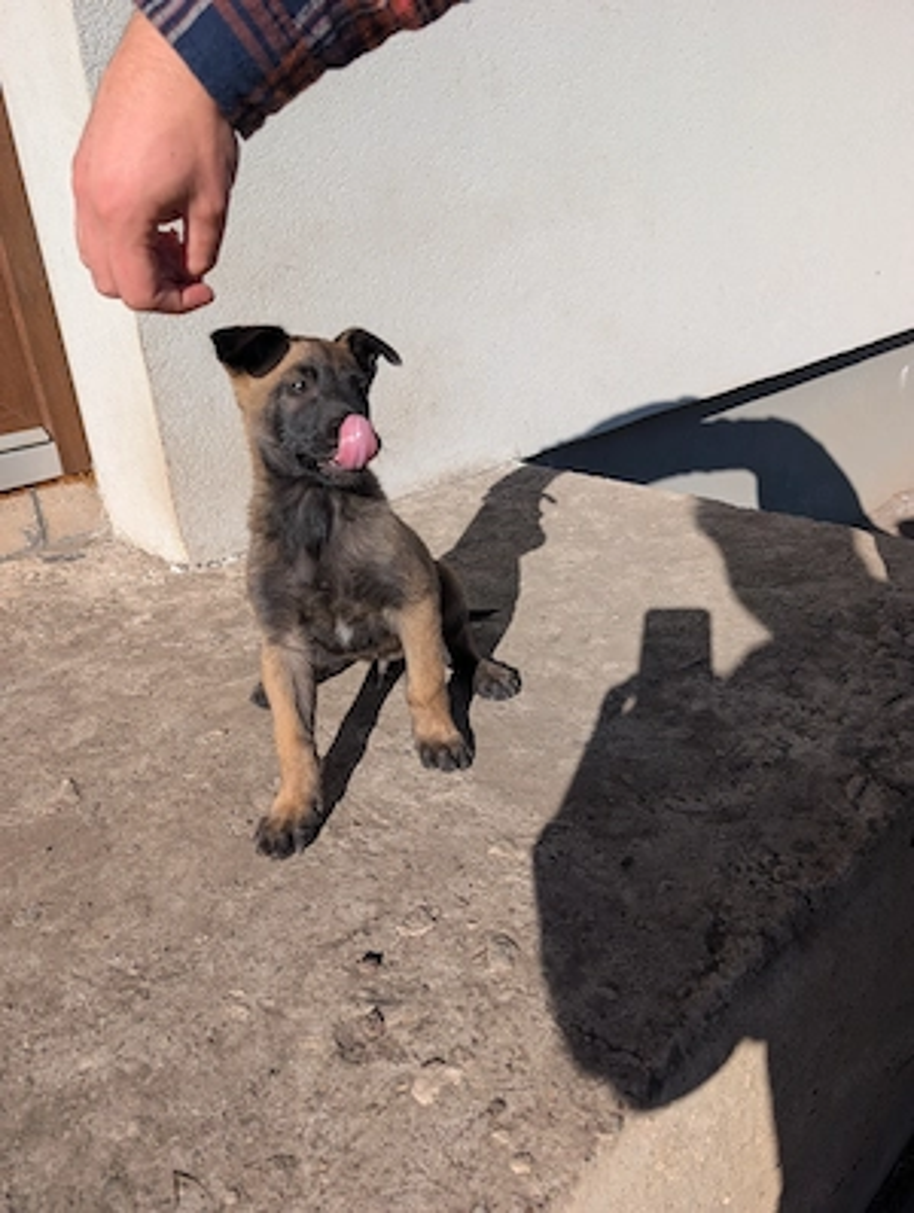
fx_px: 842
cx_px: 457
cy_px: 606
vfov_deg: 71.5
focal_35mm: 24
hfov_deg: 57.0
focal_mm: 6.9
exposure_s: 1/1335
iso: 23
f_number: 1.68
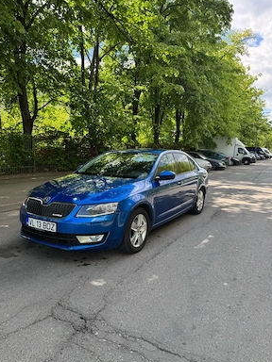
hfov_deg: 54.9
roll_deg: -1.5
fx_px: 262
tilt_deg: -6.7
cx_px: 136
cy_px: 185
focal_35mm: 25
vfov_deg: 69.4
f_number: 1.78
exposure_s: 1/678
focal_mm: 6.76
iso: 80
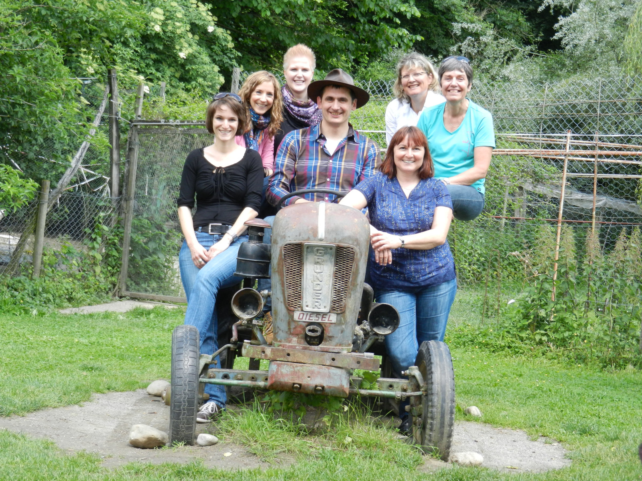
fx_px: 1261
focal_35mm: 68
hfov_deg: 28.6
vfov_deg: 21.6
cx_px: 321
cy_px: 240
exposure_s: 1/250
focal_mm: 12.3
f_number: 4.6
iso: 220
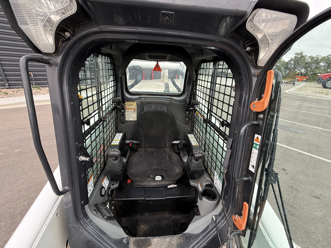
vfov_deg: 85.7
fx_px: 134
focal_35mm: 14
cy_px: 124
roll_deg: -1.1
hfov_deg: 102.1
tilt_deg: -23.0
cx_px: 166
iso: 100
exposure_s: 1/99
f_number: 2.2
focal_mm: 2.22
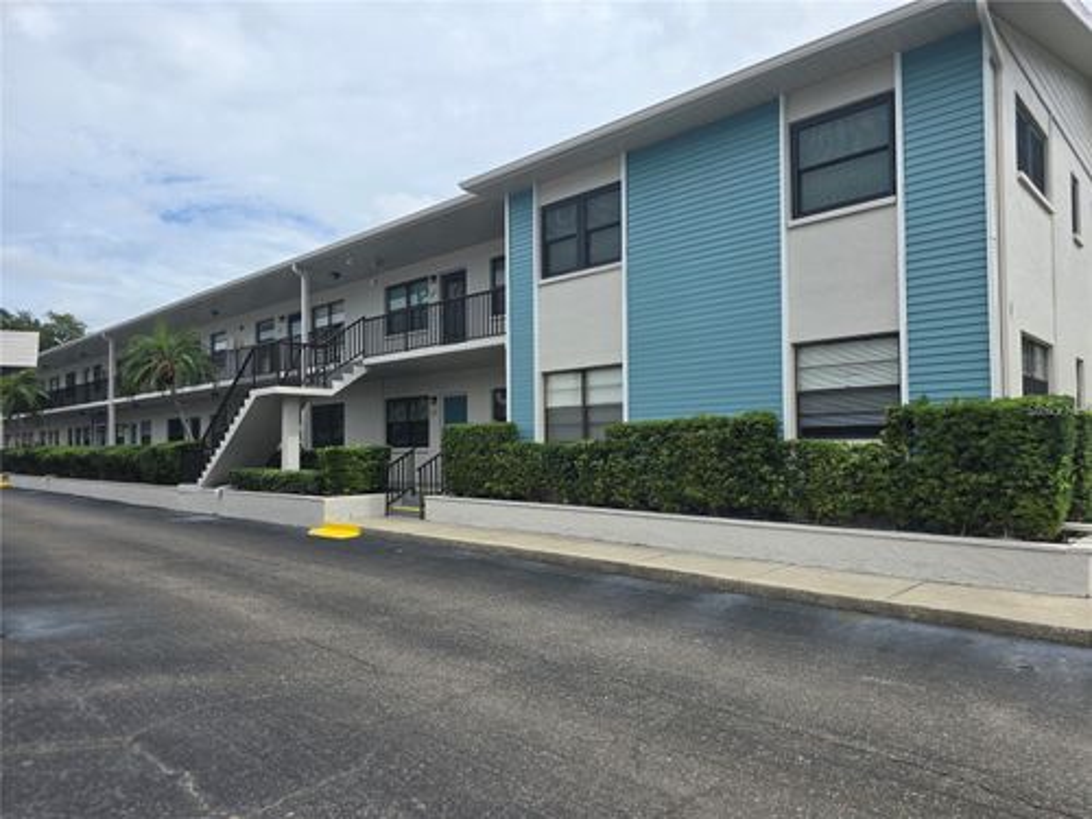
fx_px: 726
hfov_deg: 73.9
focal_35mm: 23
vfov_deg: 58.9
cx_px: 546
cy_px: 410
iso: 12
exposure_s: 1/1016
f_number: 1.7
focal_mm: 6.3
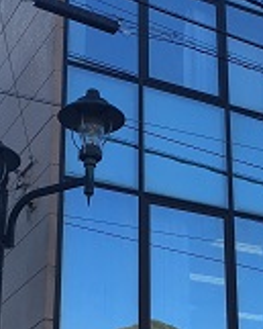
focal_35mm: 94
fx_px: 914
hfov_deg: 16.2
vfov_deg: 20.2
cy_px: 255
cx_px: 241
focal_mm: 4.15
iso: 25
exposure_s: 1/478
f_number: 2.2
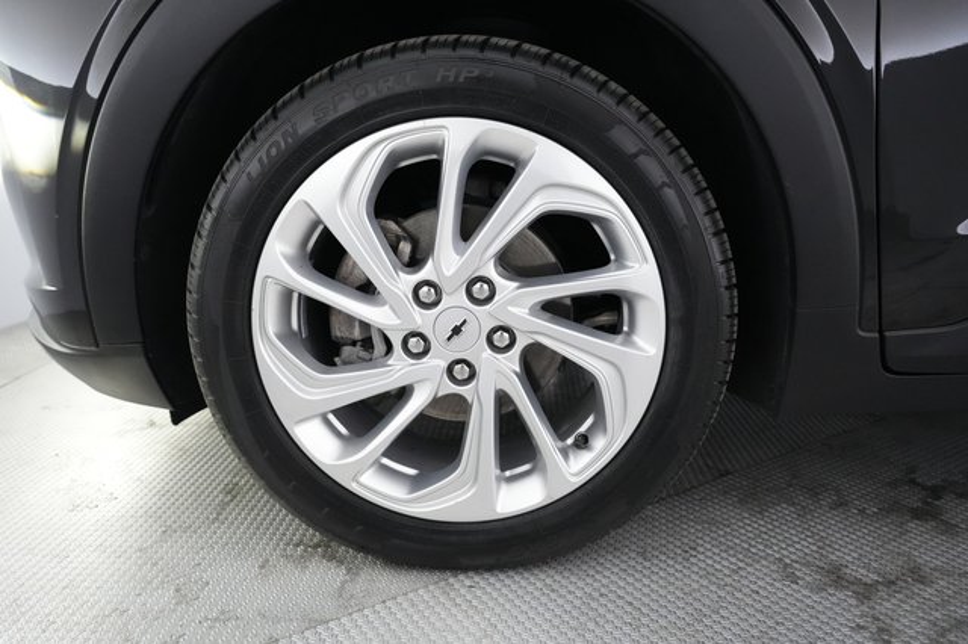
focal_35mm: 26
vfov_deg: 49.5
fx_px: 699
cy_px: 322
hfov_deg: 69.4
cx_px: 484
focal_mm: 26
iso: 10000
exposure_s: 1/200
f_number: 4.5
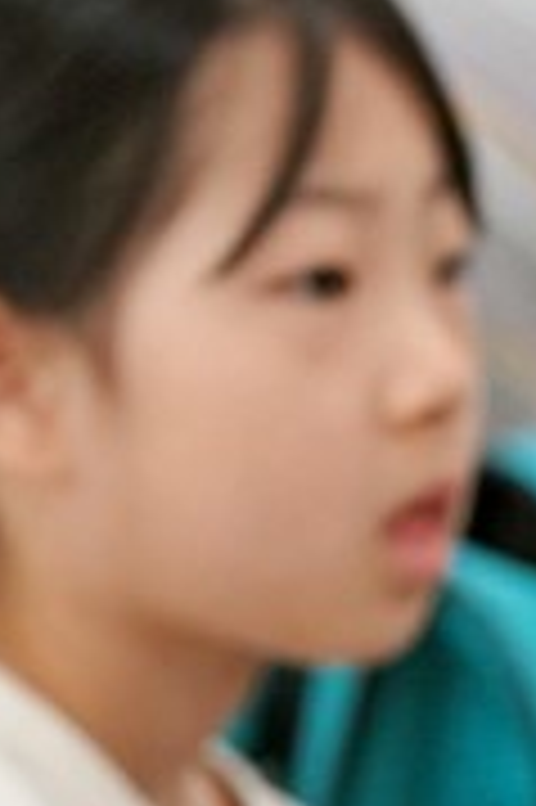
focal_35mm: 1007
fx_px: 22532
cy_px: 1153
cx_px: 1576
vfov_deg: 2.0
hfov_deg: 1.4
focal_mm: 200
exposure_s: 1/250
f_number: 4
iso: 2000
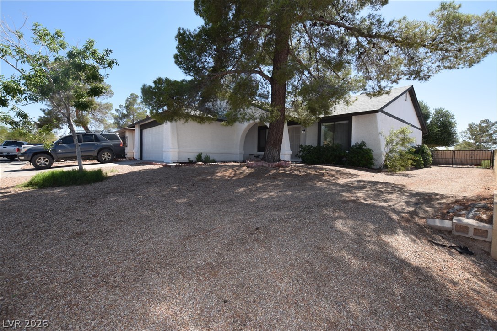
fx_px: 207
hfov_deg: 100.4
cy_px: 166
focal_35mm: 15
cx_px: 248
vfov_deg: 77.3
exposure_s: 1/200
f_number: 7.1
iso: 100
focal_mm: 10
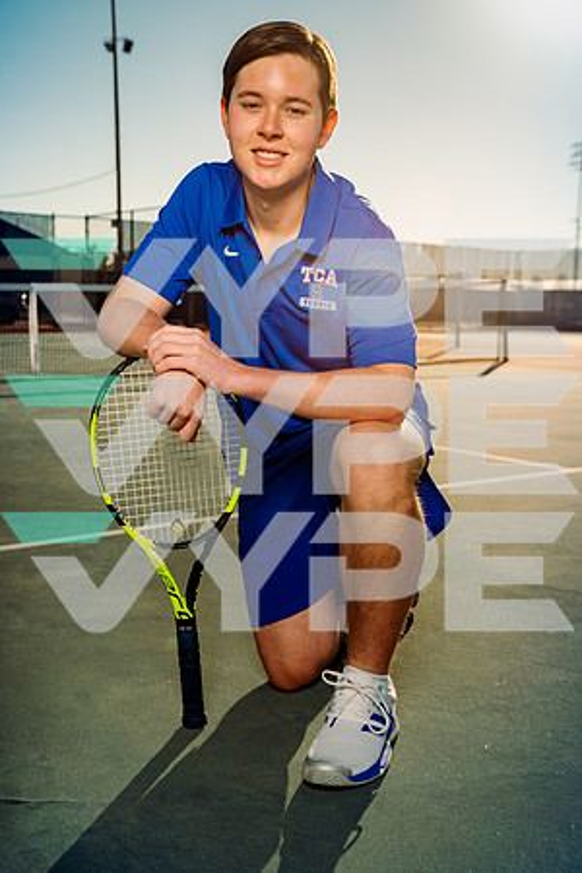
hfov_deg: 32.6
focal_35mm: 41
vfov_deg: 47.4
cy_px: 436
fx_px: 994
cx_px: 291
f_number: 5.6
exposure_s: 1/250
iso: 125
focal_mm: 41
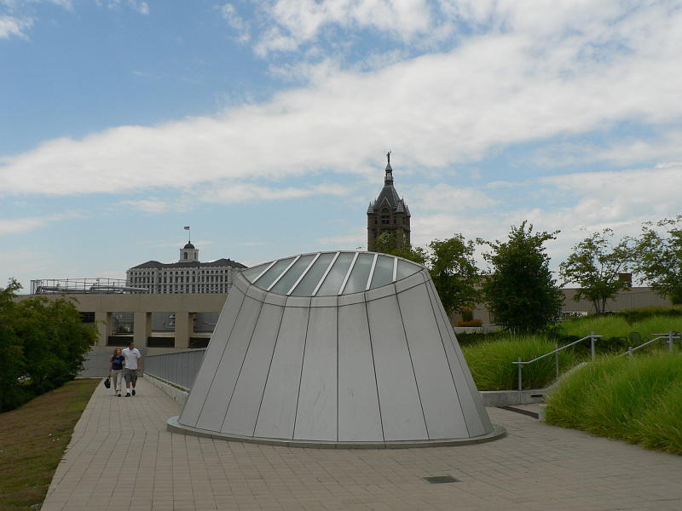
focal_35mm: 36
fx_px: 709
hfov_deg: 51.4
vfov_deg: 39.7
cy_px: 256
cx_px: 341
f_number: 5.6
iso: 80
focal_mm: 6
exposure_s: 1/640
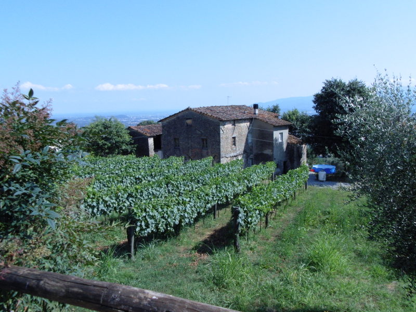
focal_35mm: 29
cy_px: 156
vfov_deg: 48.2
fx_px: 349
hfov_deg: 61.7
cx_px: 208
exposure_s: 1/1500
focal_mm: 5.3
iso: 100
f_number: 3.2
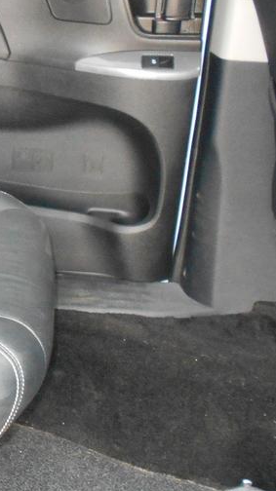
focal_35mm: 72
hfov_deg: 15.2
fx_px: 938
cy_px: 213
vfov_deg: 29.3
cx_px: -162
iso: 400
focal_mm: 4.6
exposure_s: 1/25
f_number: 3.2
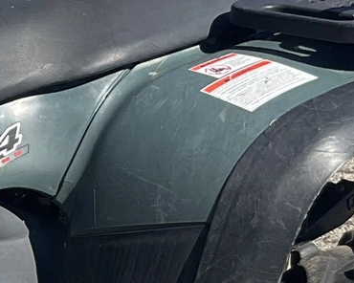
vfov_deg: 10.0
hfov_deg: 11.8
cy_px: 296
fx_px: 1603
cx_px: -245
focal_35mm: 153
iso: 25
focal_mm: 3
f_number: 1.8
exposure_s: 1/1534
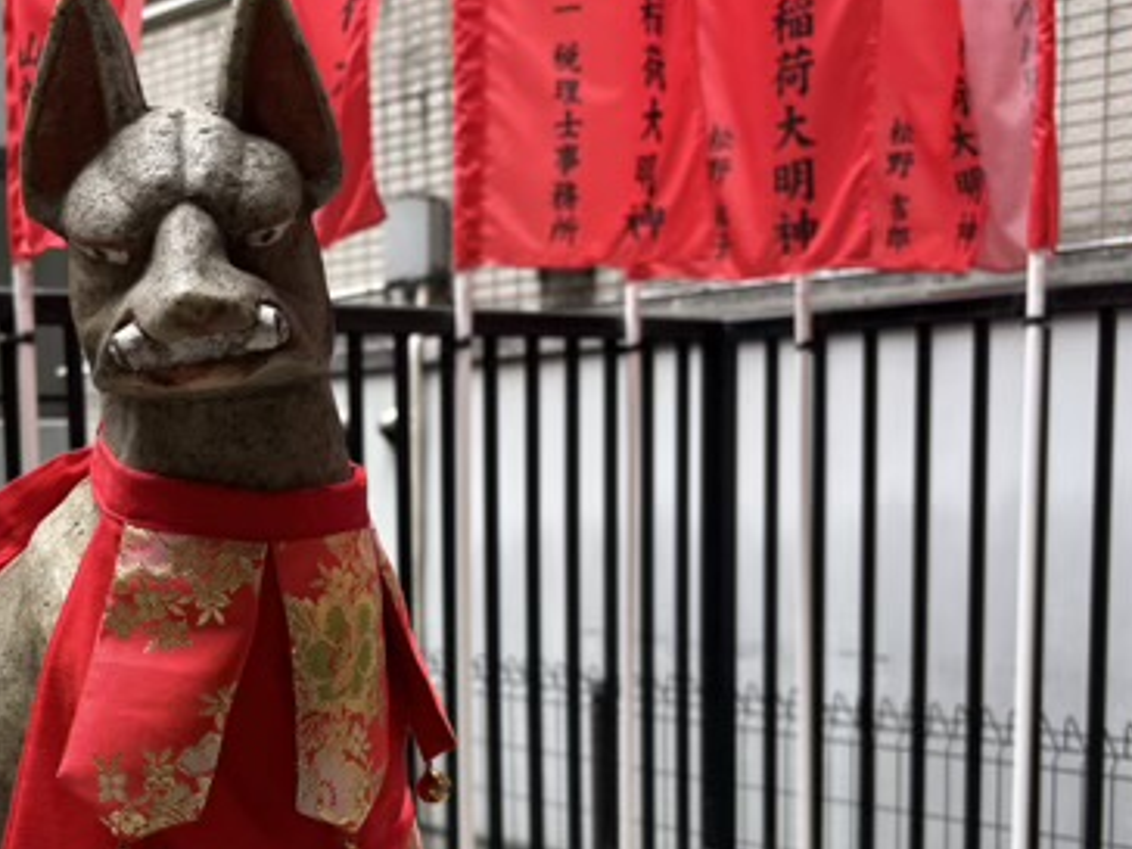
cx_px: 211
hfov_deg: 36.7
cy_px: 624
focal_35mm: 50
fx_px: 1635
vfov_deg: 28.7
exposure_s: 1/139
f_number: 1.6
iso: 32
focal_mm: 5.96
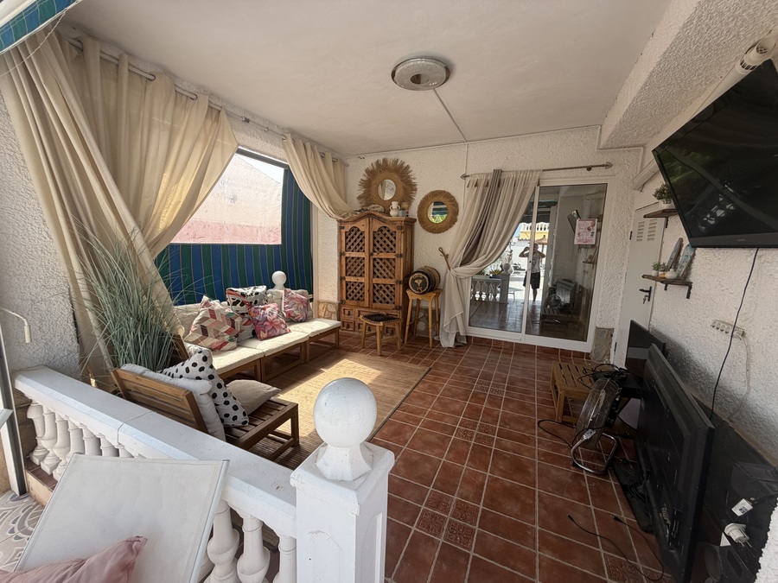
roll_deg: -1.2
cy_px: 292
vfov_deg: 85.7
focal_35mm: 14
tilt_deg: -9.6
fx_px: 315
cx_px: 389
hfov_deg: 102.1
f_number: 2.2
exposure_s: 1/502
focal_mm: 2.22
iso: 64
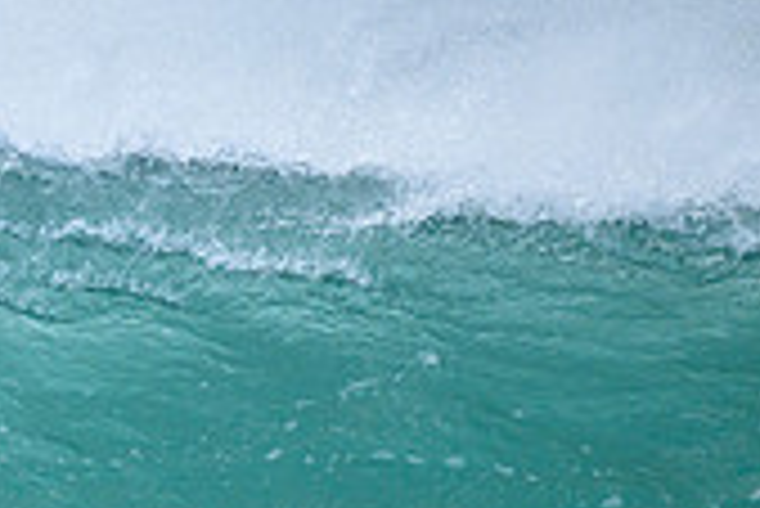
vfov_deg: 0.5
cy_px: 710
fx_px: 63048
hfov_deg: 0.7
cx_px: -594
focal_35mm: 2984
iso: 500
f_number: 6.3
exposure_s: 1/2000
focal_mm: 800
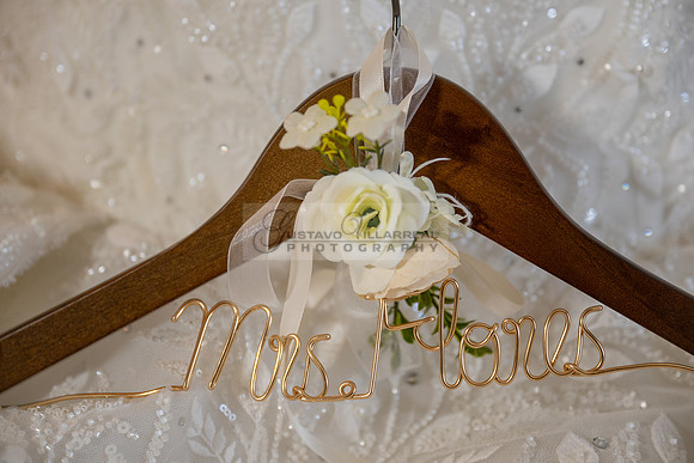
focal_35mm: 70
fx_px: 1350
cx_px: 347
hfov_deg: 28.8
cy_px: 232
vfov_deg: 19.5
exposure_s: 1/200
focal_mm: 70
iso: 800
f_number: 3.2
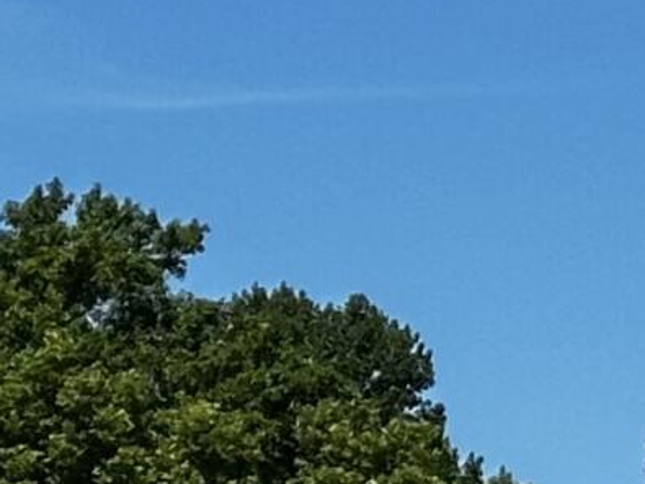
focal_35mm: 365
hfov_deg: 5.2
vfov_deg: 4.1
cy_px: 562
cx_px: -949
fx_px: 6799
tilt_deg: +3.3
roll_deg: -0.8
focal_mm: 6.86
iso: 64
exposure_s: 1/4785
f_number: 1.78
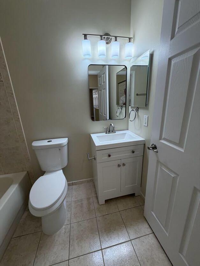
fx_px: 108
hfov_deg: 85.7
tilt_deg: -16.5
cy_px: 133
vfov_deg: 102.1
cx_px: 100
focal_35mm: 14
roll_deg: +2.3
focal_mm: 2.22
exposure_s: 1/120
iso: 125
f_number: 2.2
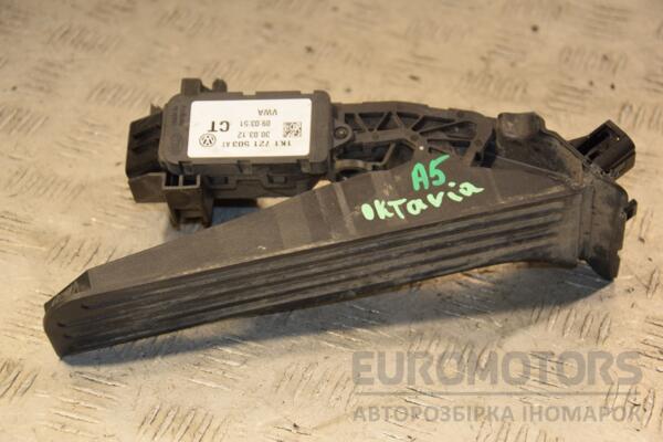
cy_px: 221
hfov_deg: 20.6
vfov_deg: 13.8
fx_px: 1823
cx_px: 332
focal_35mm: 99
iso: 800
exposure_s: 1/200
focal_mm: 66
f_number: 5.6
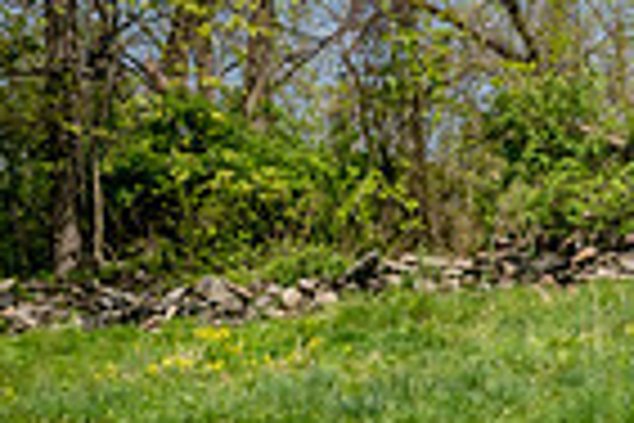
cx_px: 967
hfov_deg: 13.4
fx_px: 2536
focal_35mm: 144
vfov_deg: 9.1
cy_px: 740
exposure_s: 1/640
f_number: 7.1
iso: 200
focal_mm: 35
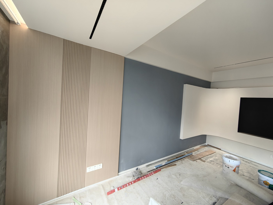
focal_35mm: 13
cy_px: 102
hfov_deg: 106.2
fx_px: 103
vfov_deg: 89.9
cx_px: 136
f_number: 2.2
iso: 125
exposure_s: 1/100
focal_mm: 1.95
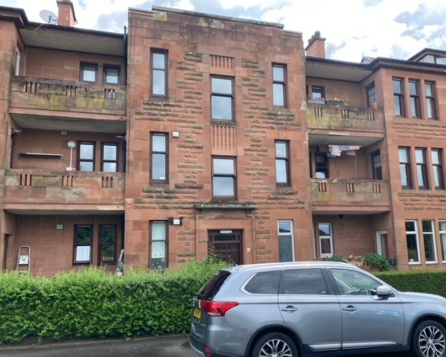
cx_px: 251
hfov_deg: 58.6
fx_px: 396
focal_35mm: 30
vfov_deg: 48.5
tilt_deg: +9.3
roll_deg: +1.4
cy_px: 188
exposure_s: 1/742
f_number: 1.8
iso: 32
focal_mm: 4.25
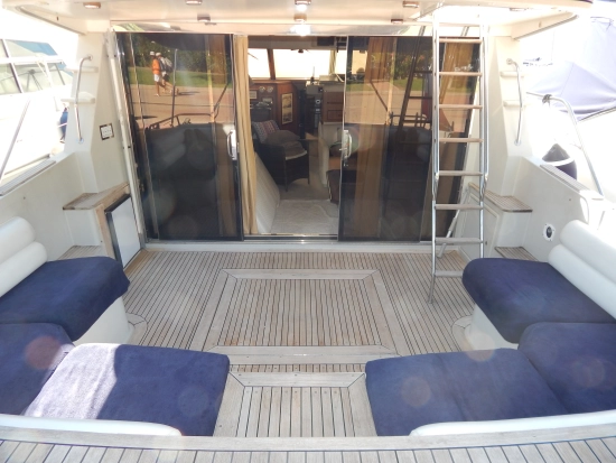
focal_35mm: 23
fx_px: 409
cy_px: 232
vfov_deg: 58.9
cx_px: 308
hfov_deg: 73.9
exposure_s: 1/200
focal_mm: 4
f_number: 3
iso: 125
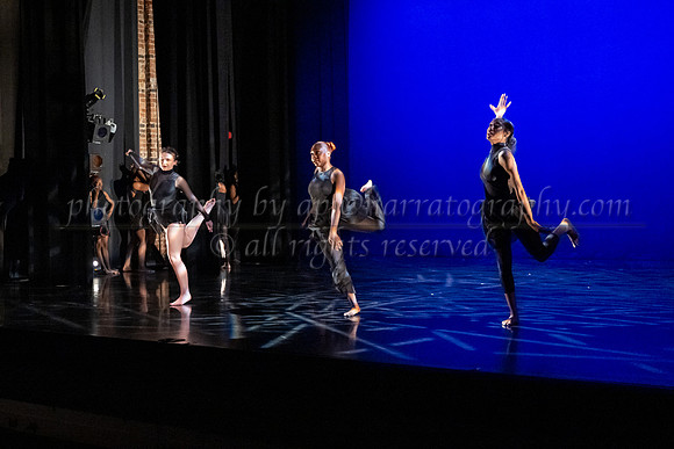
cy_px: 197
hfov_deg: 41.3
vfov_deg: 28.2
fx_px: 894
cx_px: 323
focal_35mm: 48
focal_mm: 37
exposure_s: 1/200
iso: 6400
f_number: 2.8
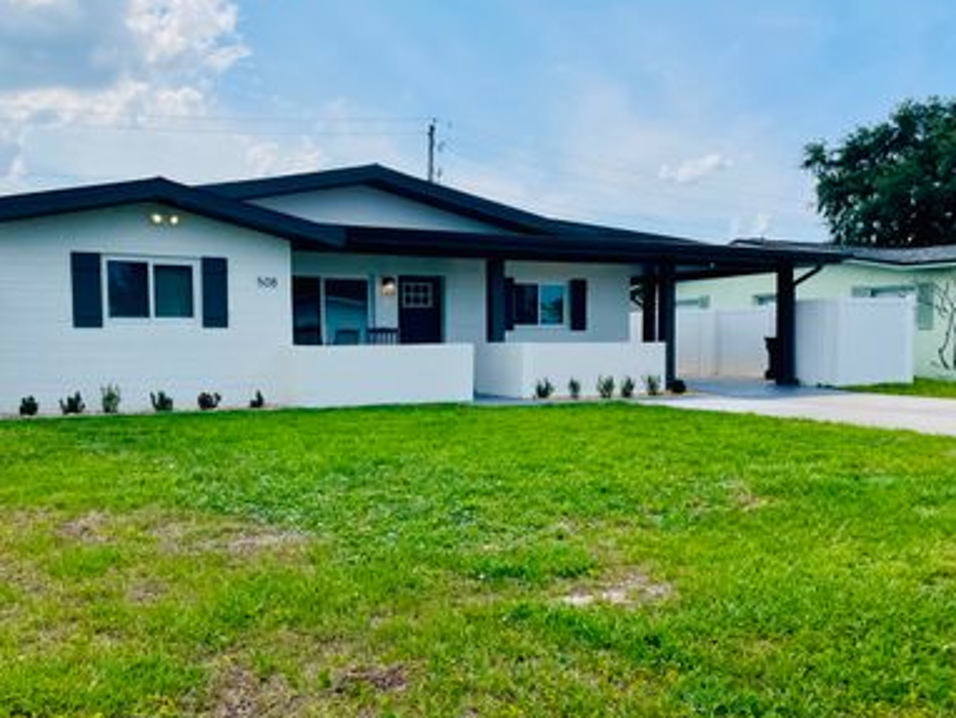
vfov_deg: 41.8
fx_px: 940
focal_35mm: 34
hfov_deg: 53.8
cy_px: 404
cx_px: 423
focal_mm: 4.2
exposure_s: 1/9804
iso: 32
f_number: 1.6
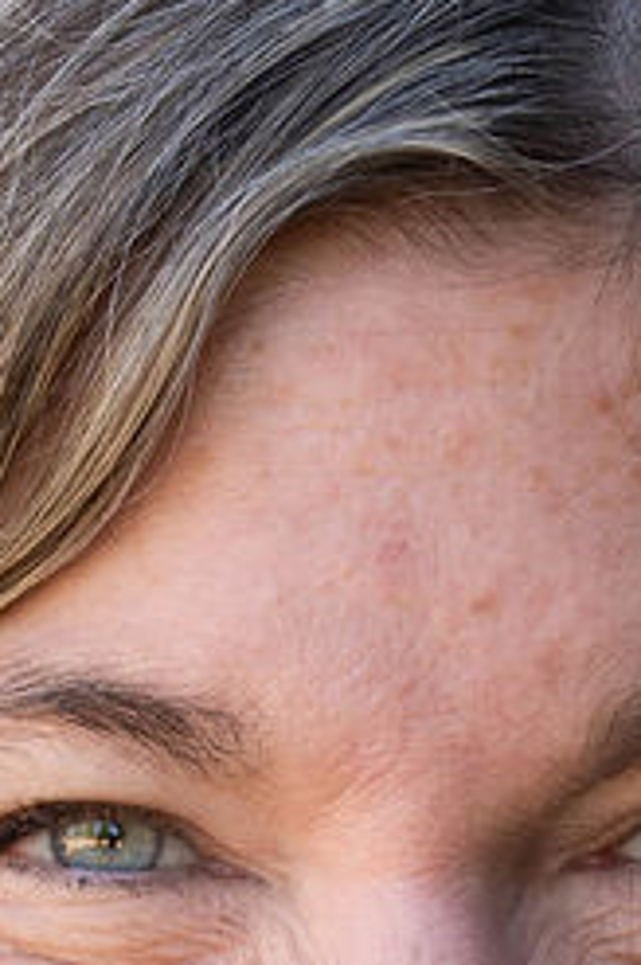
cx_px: 434
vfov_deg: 1.9
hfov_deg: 1.3
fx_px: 28362
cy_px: 1680
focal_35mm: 1059
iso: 400
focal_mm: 170
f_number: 4
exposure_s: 1/320
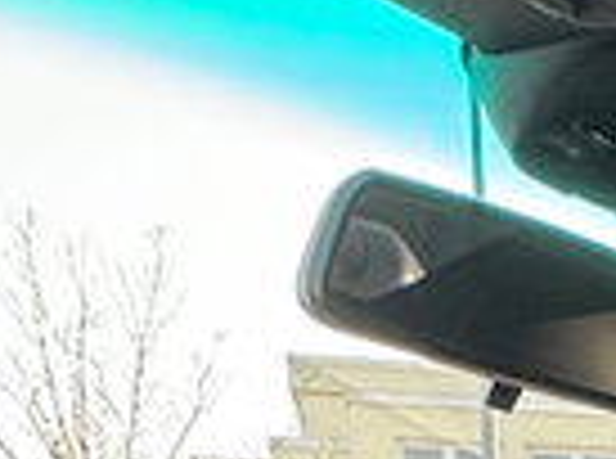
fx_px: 1864
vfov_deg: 9.4
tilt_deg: -21.8
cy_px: 1552
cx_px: 764
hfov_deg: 17.7
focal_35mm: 105
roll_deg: -1.0
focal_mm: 2.22
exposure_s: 1/99
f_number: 2.2
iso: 125
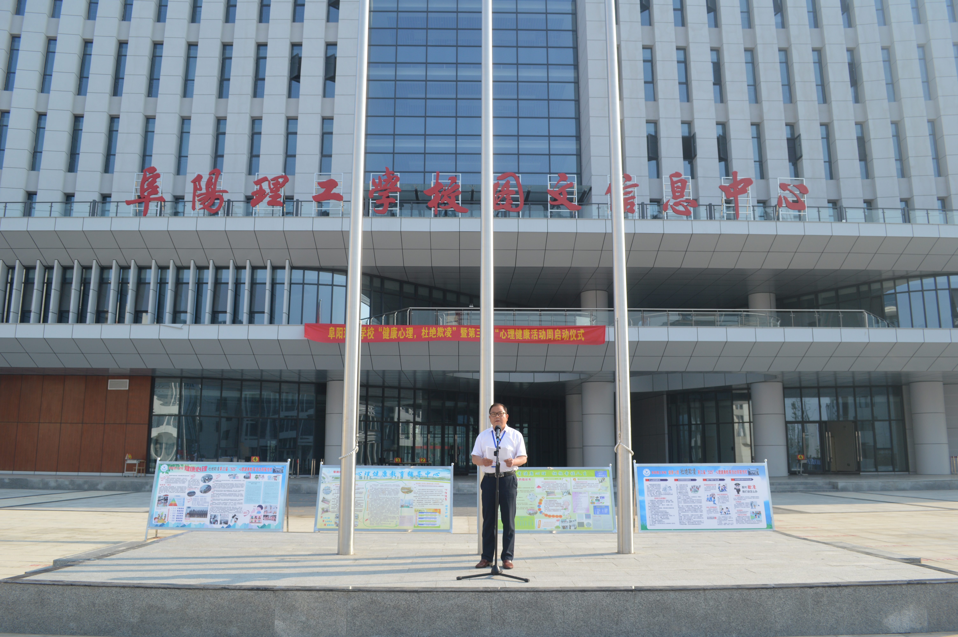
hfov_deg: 67.4
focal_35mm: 27
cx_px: 479
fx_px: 718
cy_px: 318
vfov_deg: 47.8
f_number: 6.3
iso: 100
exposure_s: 1/160
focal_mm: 18
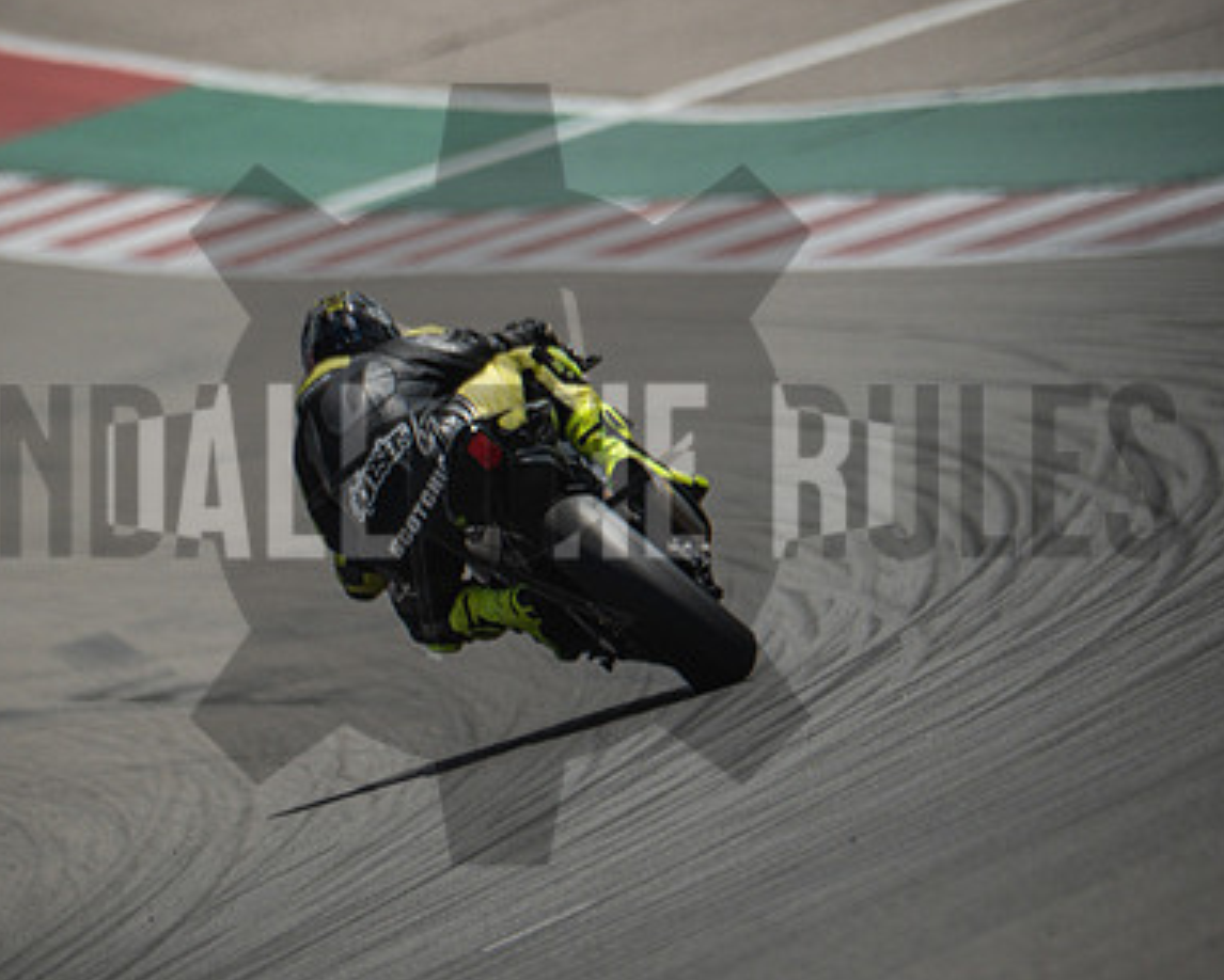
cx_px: 500
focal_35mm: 855
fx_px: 30989
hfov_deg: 2.3
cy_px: 476
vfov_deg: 1.8
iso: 640
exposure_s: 1/3200
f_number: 5.6
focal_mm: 400
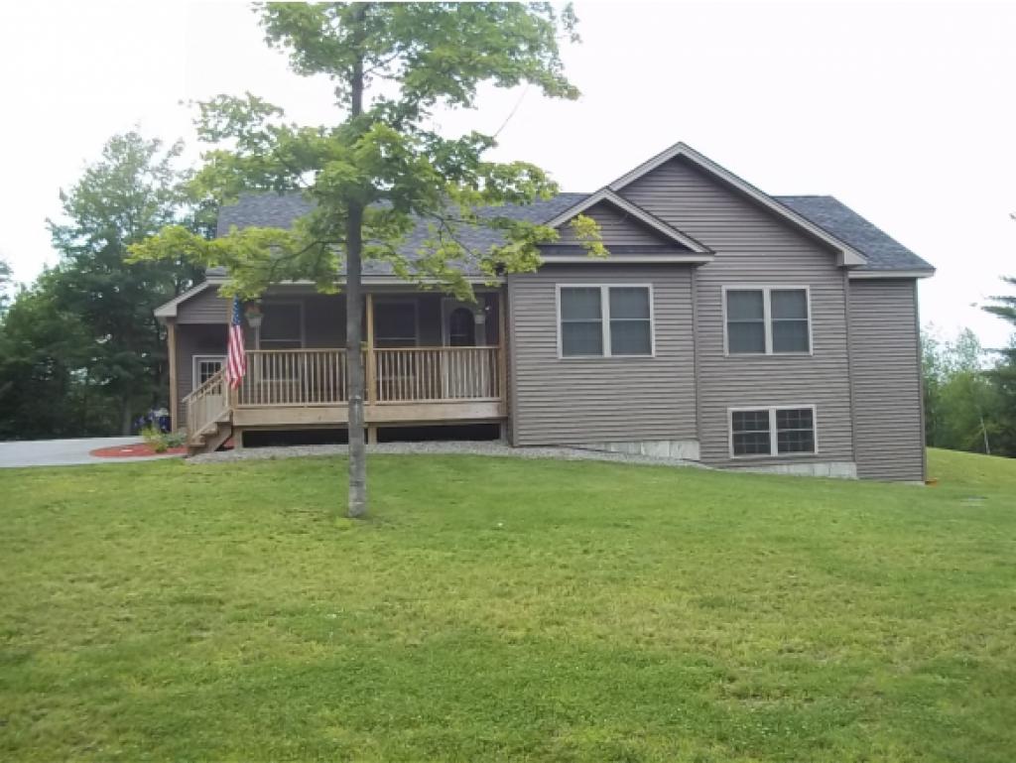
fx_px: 1057
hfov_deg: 51.3
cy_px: 382
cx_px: 508
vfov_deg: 39.7
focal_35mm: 36
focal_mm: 6.5
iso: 80
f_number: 3.1
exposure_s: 1/250
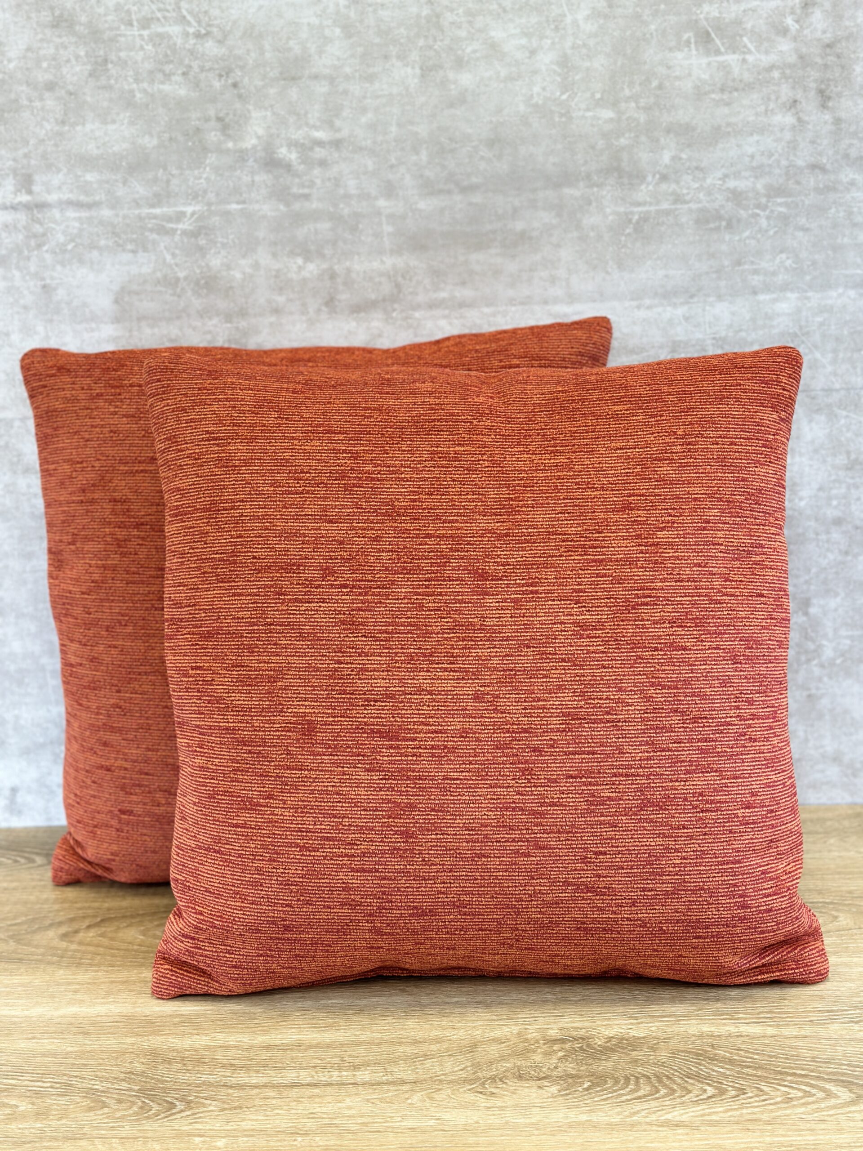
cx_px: 432
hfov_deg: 30.3
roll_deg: +2.3
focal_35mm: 48
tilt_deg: -13.8
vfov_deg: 39.7
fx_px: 1596
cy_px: 576
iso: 100
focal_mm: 6.86
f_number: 1.78
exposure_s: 1/120
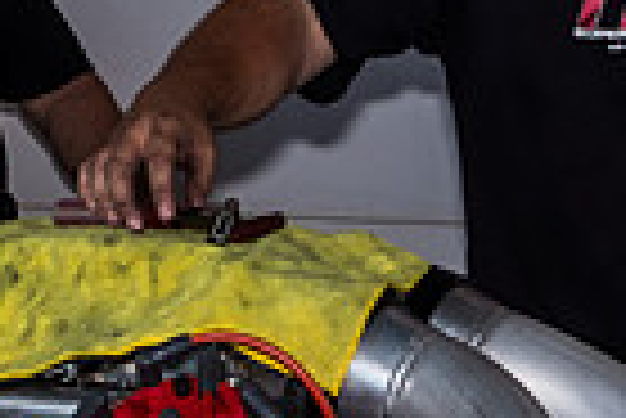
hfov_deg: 11.7
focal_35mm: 175
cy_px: 200
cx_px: 527
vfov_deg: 7.9
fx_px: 3046
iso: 400
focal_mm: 27.7
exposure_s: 1/160
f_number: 9
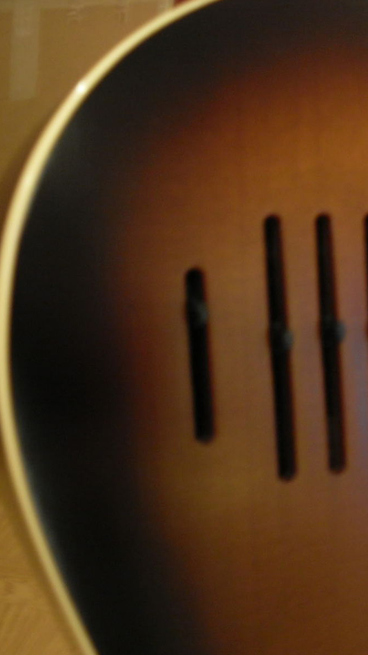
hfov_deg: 20.6
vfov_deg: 37.2
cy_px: 327
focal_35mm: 56
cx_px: 387
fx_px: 972
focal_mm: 6.3
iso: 400
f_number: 2.8
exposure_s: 1/2
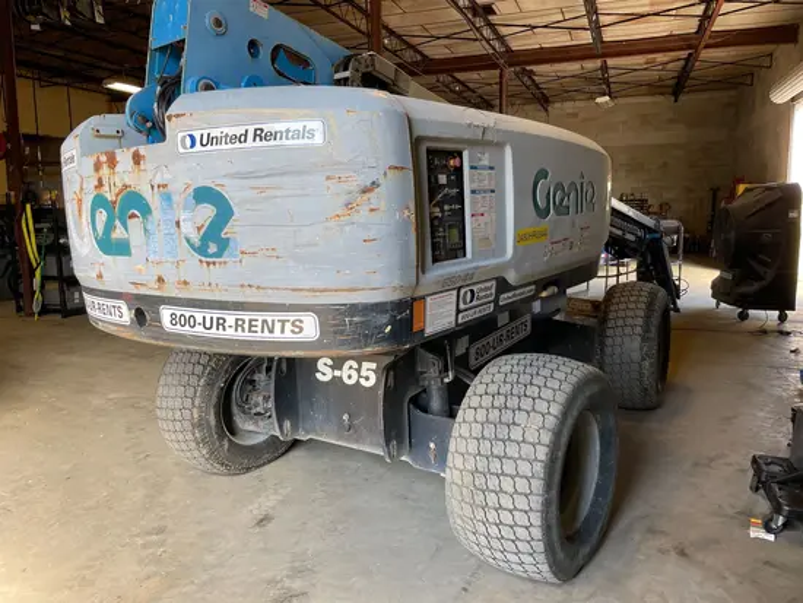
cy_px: 302
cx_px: 402
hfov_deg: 67.3
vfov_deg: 53.1
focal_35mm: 26
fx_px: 603
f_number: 1.6
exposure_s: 1/121
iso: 40
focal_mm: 4.2
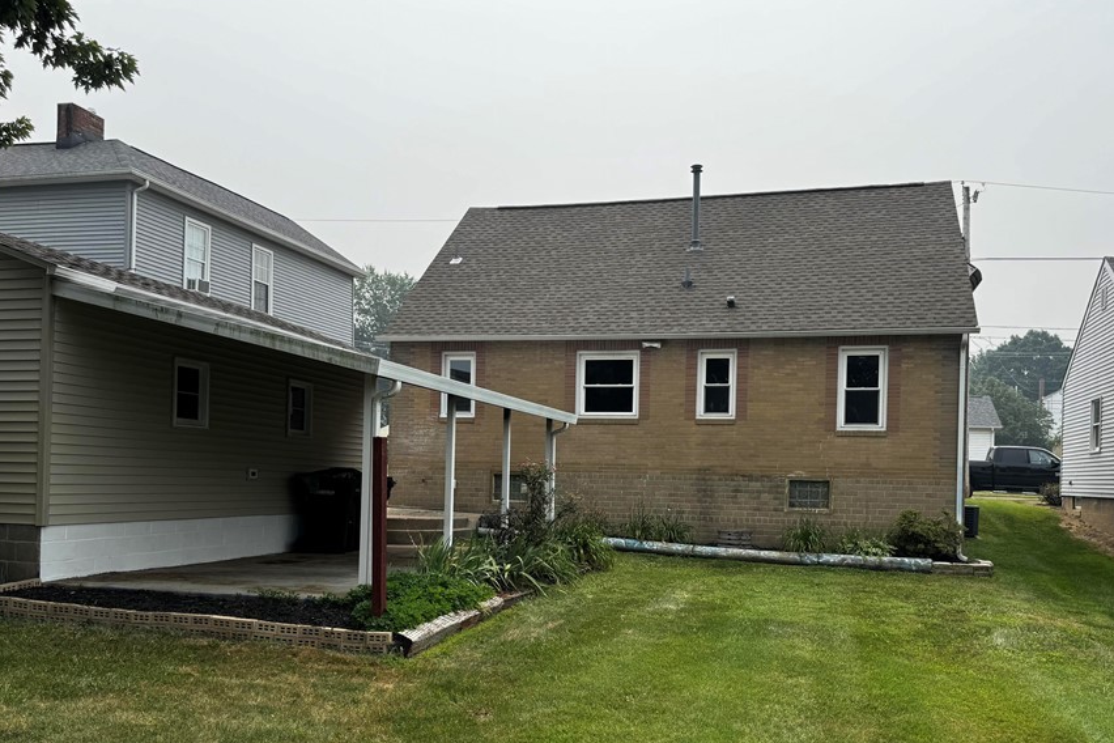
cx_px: 596
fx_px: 928
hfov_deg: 61.9
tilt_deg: +0.4
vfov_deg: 43.2
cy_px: 472
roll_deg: -1.0
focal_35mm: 30
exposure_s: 1/3802
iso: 80
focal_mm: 6.76
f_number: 1.78
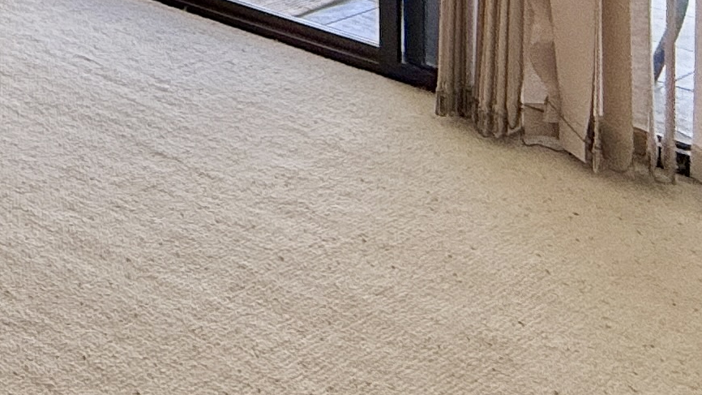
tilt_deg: +0.7
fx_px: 1322
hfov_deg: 22.6
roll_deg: -0.5
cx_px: -429
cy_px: -451
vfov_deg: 13.8
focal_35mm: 71
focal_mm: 2.22
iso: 64
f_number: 2.2
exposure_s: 1/99
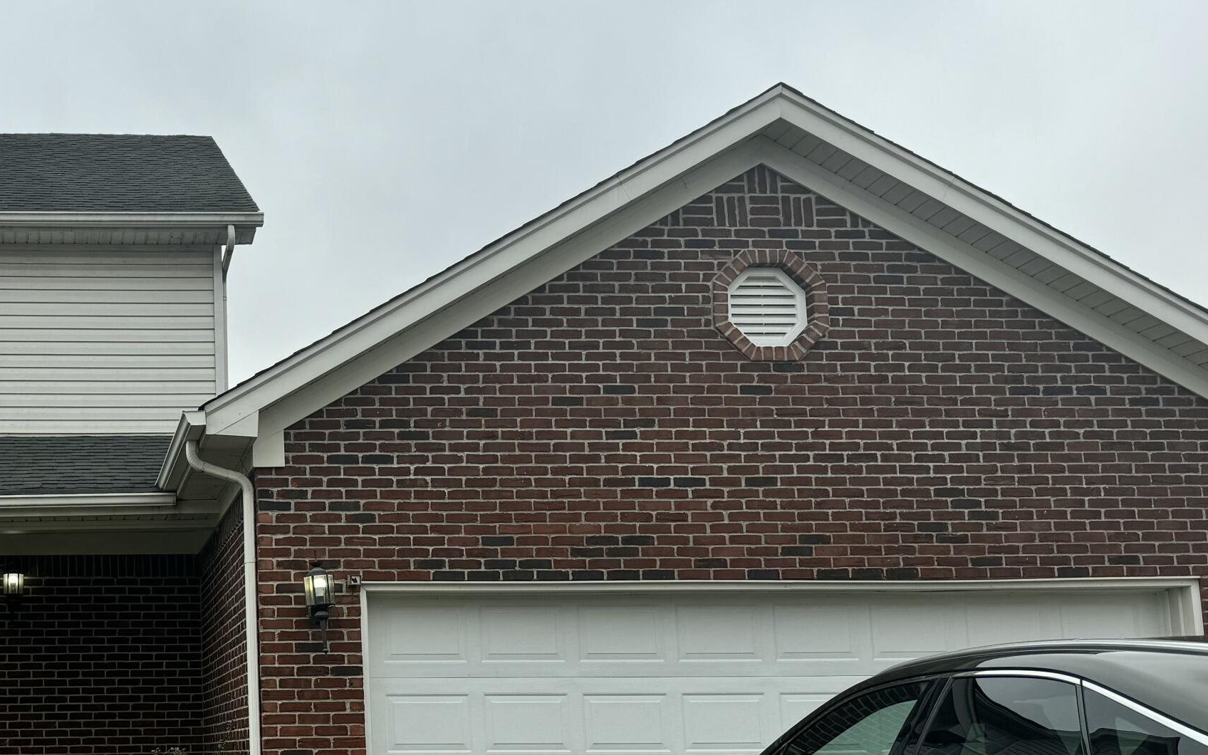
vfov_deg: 28.2
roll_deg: +1.0
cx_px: 142
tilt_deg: +6.9
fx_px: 1481
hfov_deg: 41.2
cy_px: 550
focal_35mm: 45
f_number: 1.78
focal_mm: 6.76
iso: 80
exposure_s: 1/3096
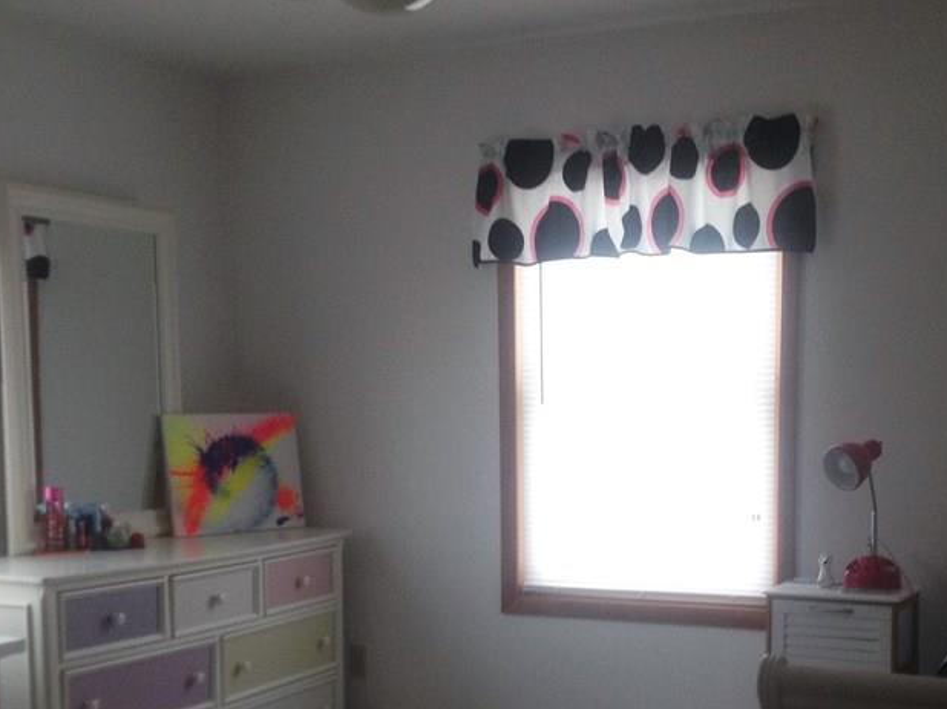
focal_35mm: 58
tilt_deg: -3.8
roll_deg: +2.5
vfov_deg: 24.8
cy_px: 564
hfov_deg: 33.1
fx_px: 1586
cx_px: 573
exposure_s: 1/20
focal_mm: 4.28
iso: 100
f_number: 2.4
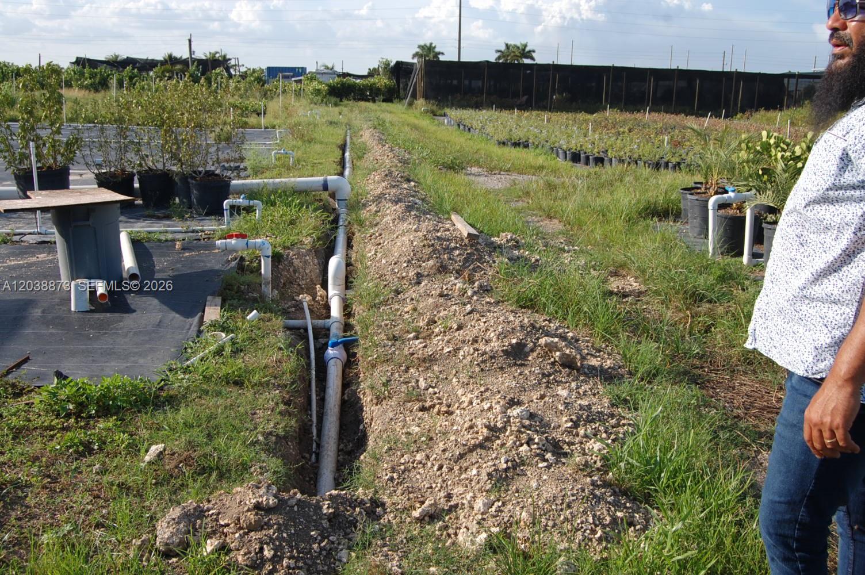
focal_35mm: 34
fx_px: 828
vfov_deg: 38.3
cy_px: 288
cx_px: 432
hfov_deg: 55.1
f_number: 8
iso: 200
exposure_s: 1/250
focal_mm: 23
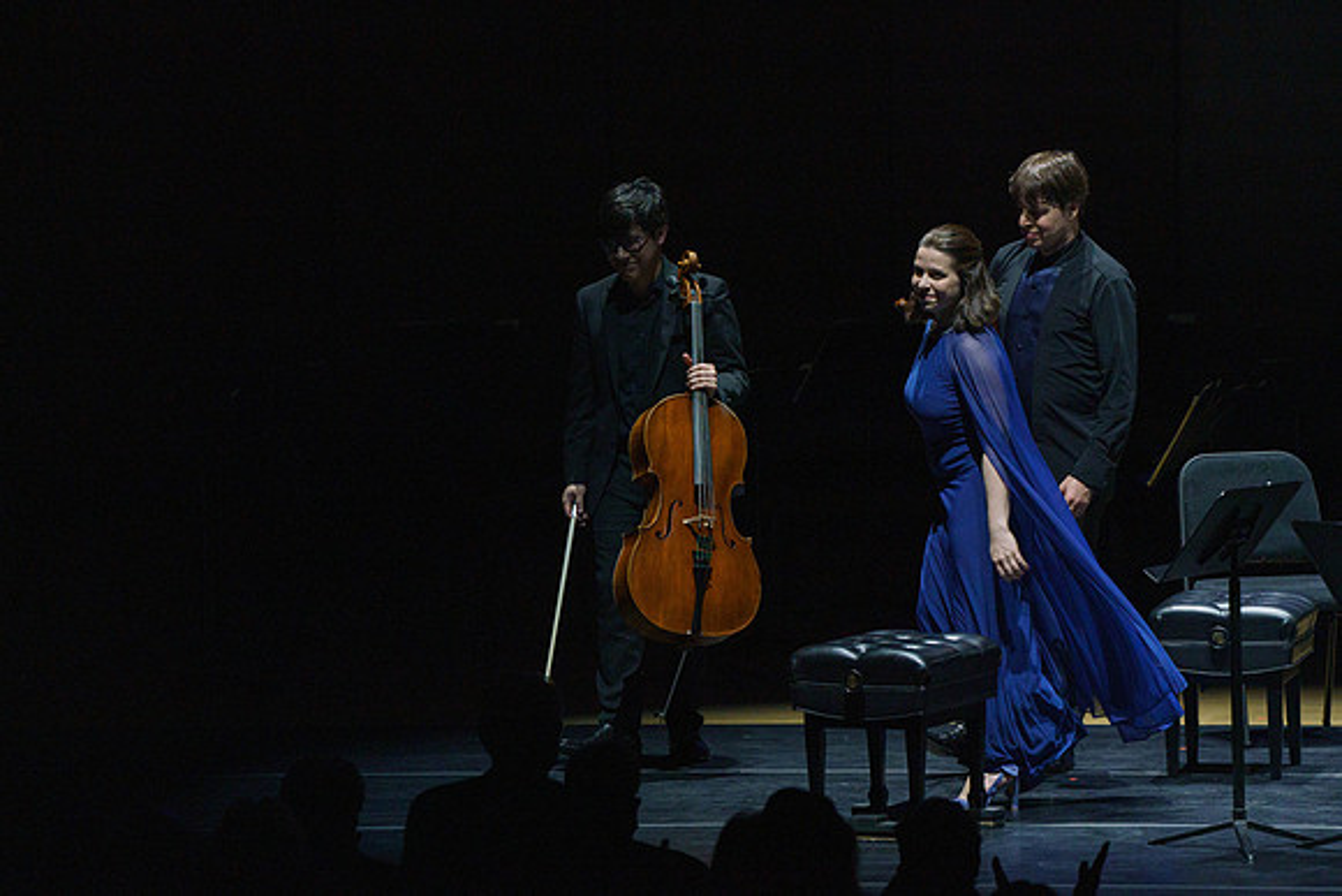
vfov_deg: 4.9
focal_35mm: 282
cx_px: 671
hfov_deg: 7.3
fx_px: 10514
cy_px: 448
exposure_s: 1/320
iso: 3200
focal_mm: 282
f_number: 8
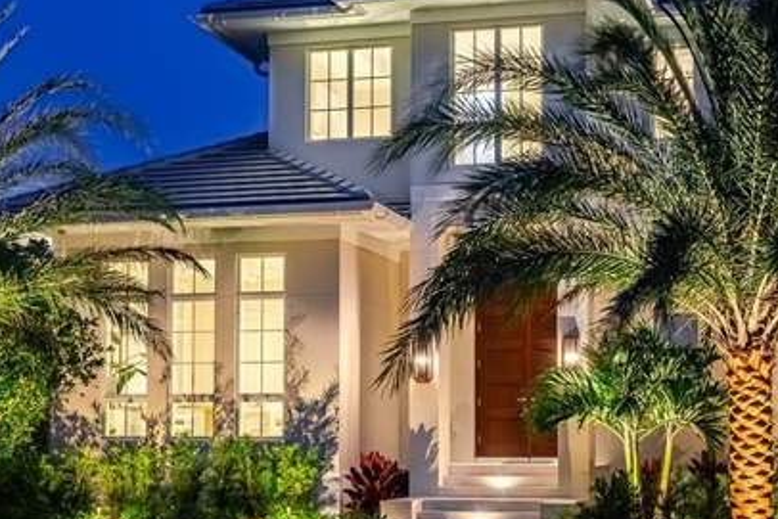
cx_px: 441
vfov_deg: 20.0
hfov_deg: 29.6
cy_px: 288
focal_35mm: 68
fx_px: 1470
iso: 800
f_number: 9
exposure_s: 1/30
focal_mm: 34.5
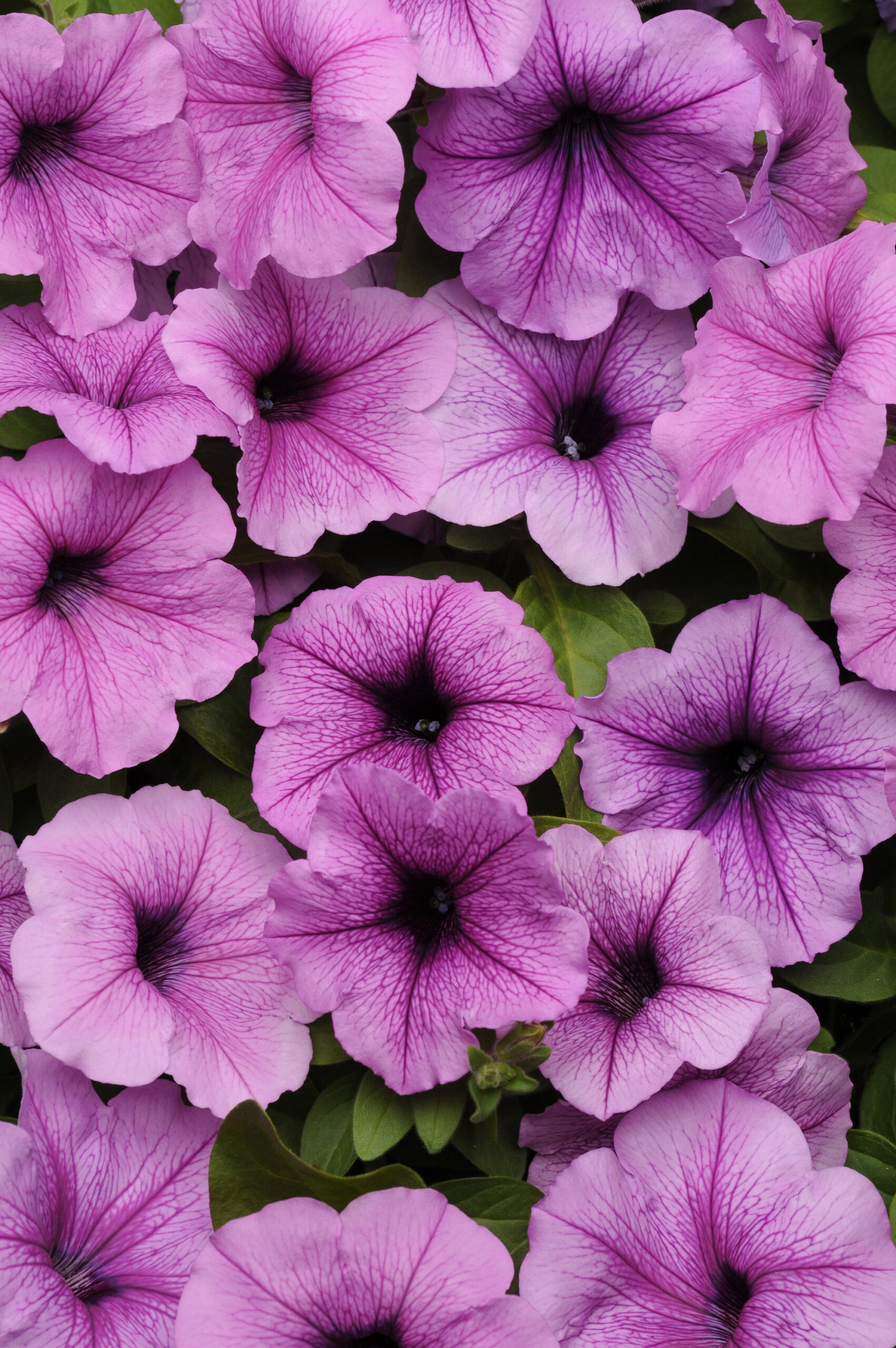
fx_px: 3929
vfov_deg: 19.5
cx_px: 448
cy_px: 674
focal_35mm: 105
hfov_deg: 13.0
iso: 200
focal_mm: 70
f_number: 13
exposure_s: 1/60
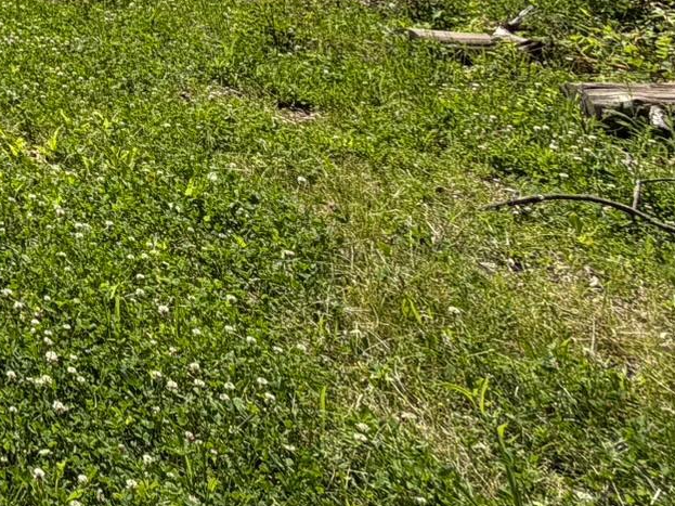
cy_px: -217
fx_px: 897
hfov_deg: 26.8
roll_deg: +1.9
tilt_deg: -2.1
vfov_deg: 25.3
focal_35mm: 46
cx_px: -377
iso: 32
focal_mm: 2.22
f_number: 2.2
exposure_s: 1/864
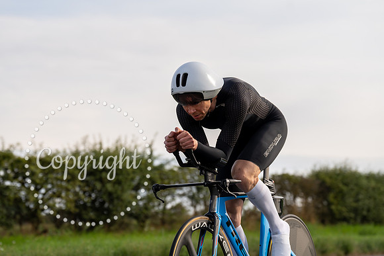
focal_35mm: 99
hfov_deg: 20.6
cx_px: 192
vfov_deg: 13.8
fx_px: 1056
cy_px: 128
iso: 125
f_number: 4
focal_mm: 99
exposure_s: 1/1000
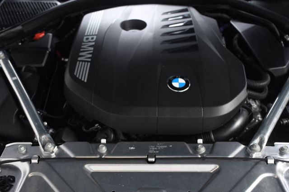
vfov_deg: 29.8
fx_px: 361
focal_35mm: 45
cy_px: 96
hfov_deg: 43.6
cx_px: 144
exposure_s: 1/160
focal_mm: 30
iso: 100
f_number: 4
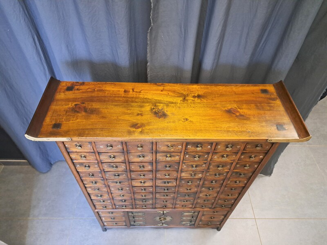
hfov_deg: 71.6
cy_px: 122
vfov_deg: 56.8
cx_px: 164
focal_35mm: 24
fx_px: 227
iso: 1000
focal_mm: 5.23
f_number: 1.8
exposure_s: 1/20
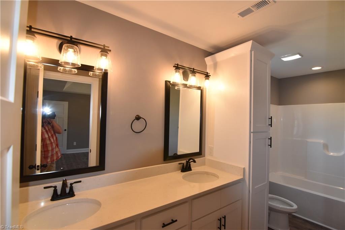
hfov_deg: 95.0
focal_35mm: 16
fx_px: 158
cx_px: 172
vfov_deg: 72.0
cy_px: 115
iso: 560
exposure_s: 1/200
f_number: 5
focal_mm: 11
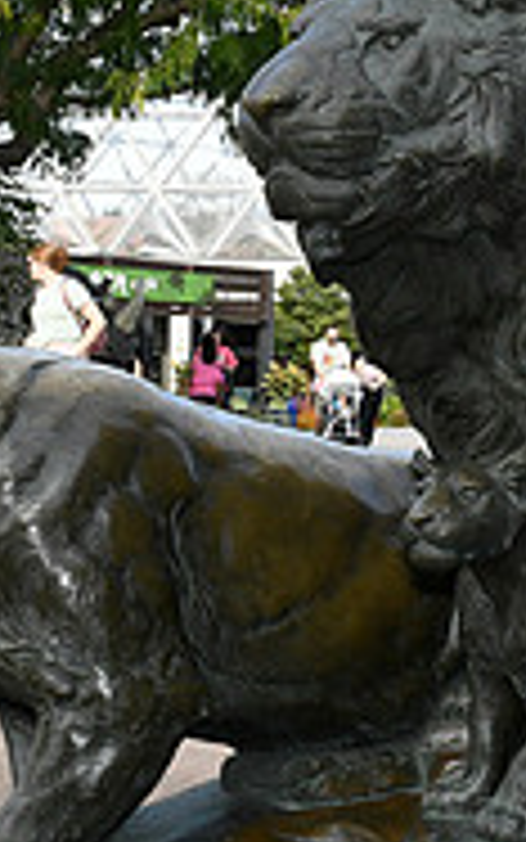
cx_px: 1007
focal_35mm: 120
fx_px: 2750
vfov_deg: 17.3
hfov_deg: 10.2
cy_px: 561
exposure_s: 1/250
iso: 1600
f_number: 16
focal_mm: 38
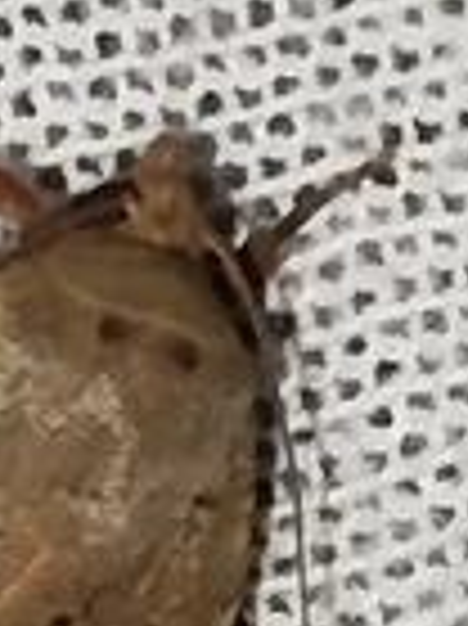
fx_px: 6156
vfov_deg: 5.8
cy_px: 806
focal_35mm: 341
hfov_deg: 4.4
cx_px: 68
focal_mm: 5.31
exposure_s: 1/50
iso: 160
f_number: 1.7
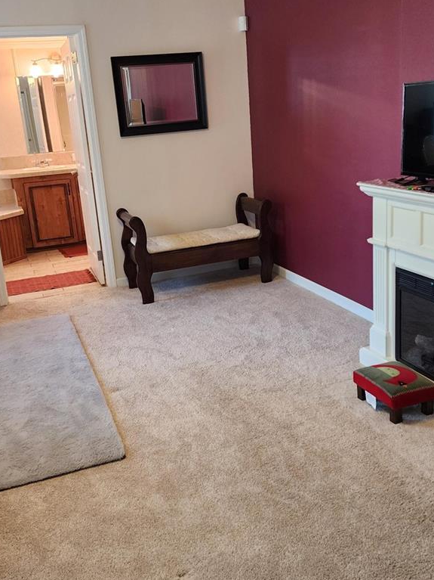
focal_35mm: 36
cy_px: 281
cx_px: 227
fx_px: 602
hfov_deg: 39.6
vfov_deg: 51.4
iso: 500
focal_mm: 6.4
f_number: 1.8
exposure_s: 1/120
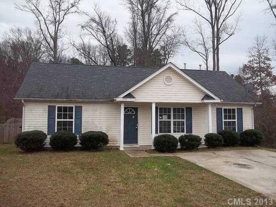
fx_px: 255
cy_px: 104
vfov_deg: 44.2
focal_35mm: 32
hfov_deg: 56.8
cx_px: 138
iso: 80
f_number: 2.9
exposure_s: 1/400
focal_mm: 5.7
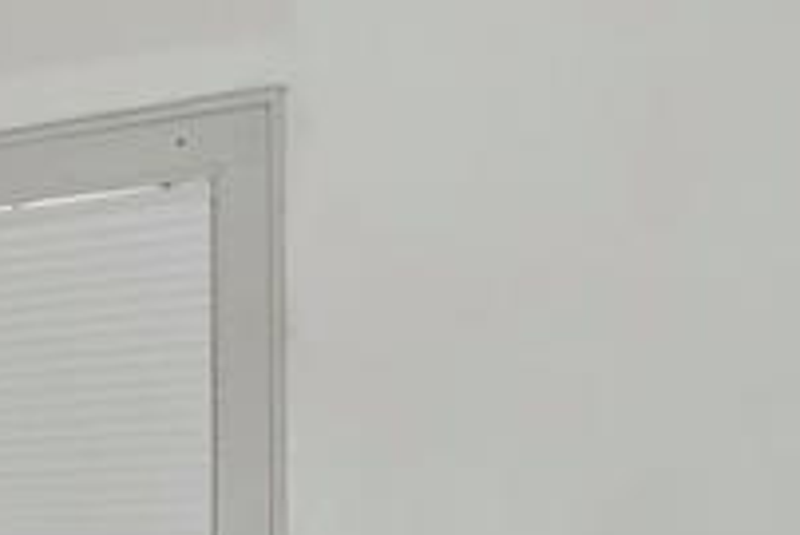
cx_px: -432
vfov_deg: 16.1
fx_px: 1801
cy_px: 678
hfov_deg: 20.9
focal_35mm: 81
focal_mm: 16
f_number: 8
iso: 400
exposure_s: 1/6
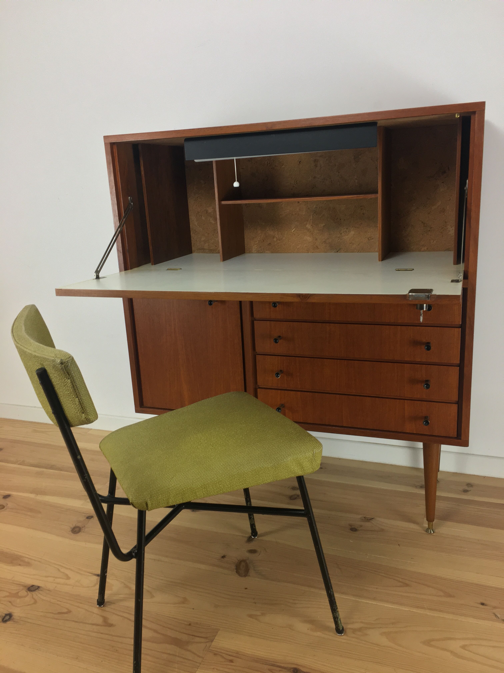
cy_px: 336
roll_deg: +3.4
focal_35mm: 29
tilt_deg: -16.5
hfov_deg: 48.2
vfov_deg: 61.7
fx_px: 563
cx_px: 252
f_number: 2.2
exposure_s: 1/33
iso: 40
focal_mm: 4.15
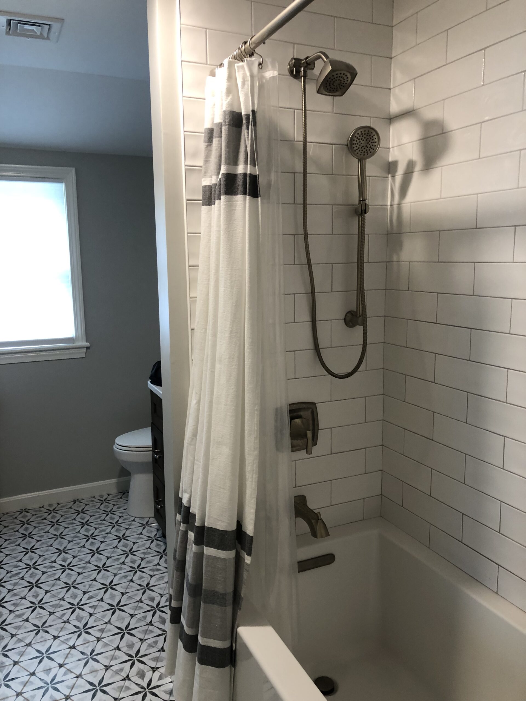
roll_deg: +0.6
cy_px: 350
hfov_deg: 49.7
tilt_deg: -7.0
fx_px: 567
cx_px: 263
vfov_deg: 63.4
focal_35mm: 28
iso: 40
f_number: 1.8
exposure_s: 1/15
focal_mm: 4
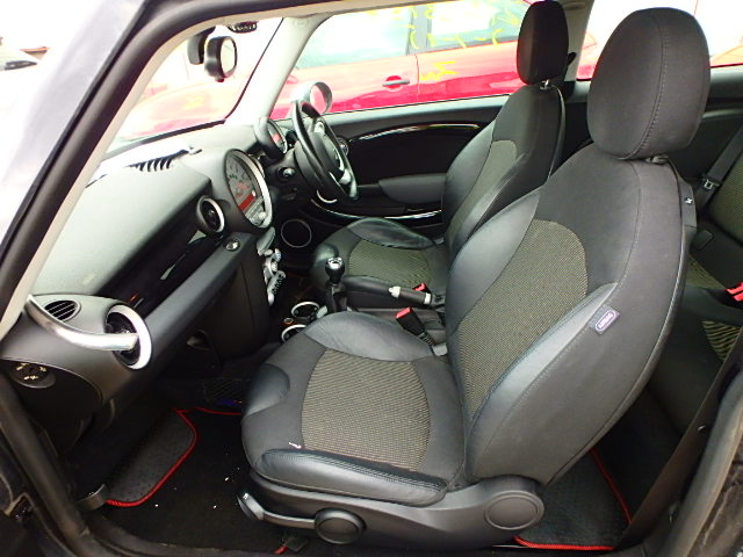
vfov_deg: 63.4
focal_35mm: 21
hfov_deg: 79.0
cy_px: 278
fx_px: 451
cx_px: 372
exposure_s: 1/50
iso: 200
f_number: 3.5
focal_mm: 3.7
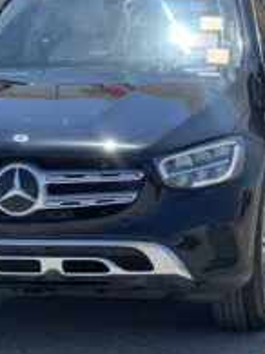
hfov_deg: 9.4
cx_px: 85
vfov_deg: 12.5
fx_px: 1615
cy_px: 143
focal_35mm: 158
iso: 32
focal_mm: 9
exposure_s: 1/463
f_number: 2.8
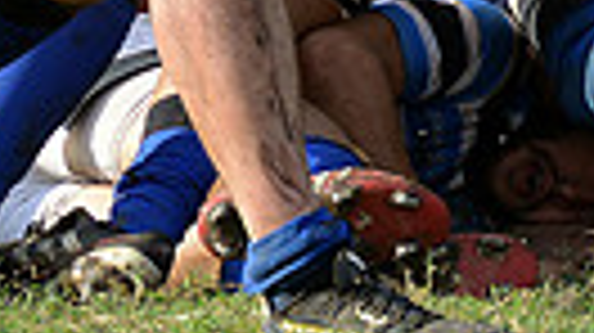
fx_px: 20223
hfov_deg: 1.7
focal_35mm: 1285
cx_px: 266
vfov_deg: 0.9
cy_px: -511
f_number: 4
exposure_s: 1/1000
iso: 500
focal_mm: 280
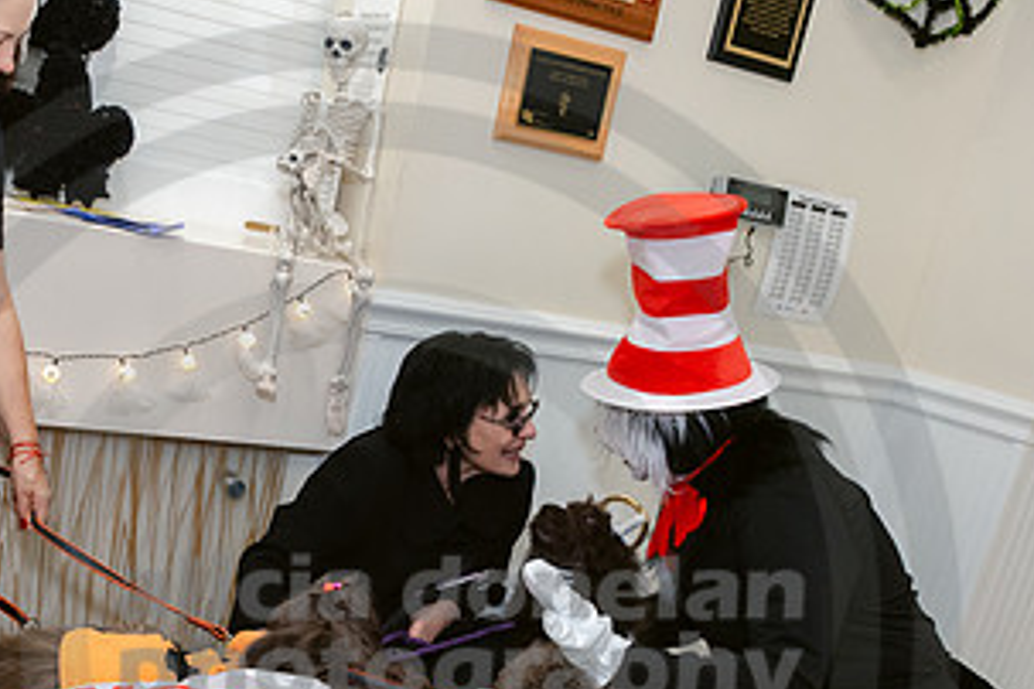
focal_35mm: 46
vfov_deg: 28.1
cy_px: 626
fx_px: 1321
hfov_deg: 42.2
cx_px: 355
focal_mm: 24
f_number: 9
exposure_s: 1/60
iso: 2500
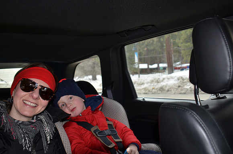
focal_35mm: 32
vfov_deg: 41.5
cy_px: 77
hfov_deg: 59.6
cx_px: 116
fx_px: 203
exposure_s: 1/125
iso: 320
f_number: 3.8
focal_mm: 21
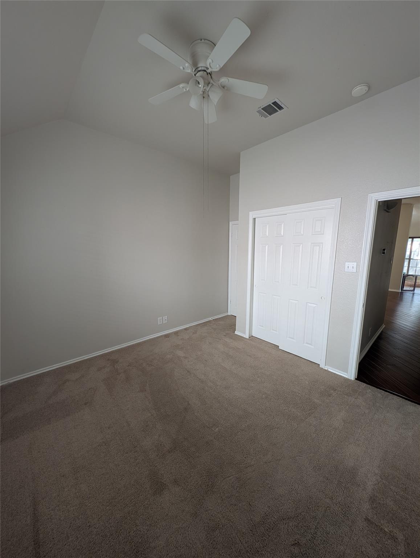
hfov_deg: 94.7
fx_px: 194
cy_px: 279
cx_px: 210
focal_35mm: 12
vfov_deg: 110.4
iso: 110
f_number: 1.95
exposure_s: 1/23.8
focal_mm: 2.23
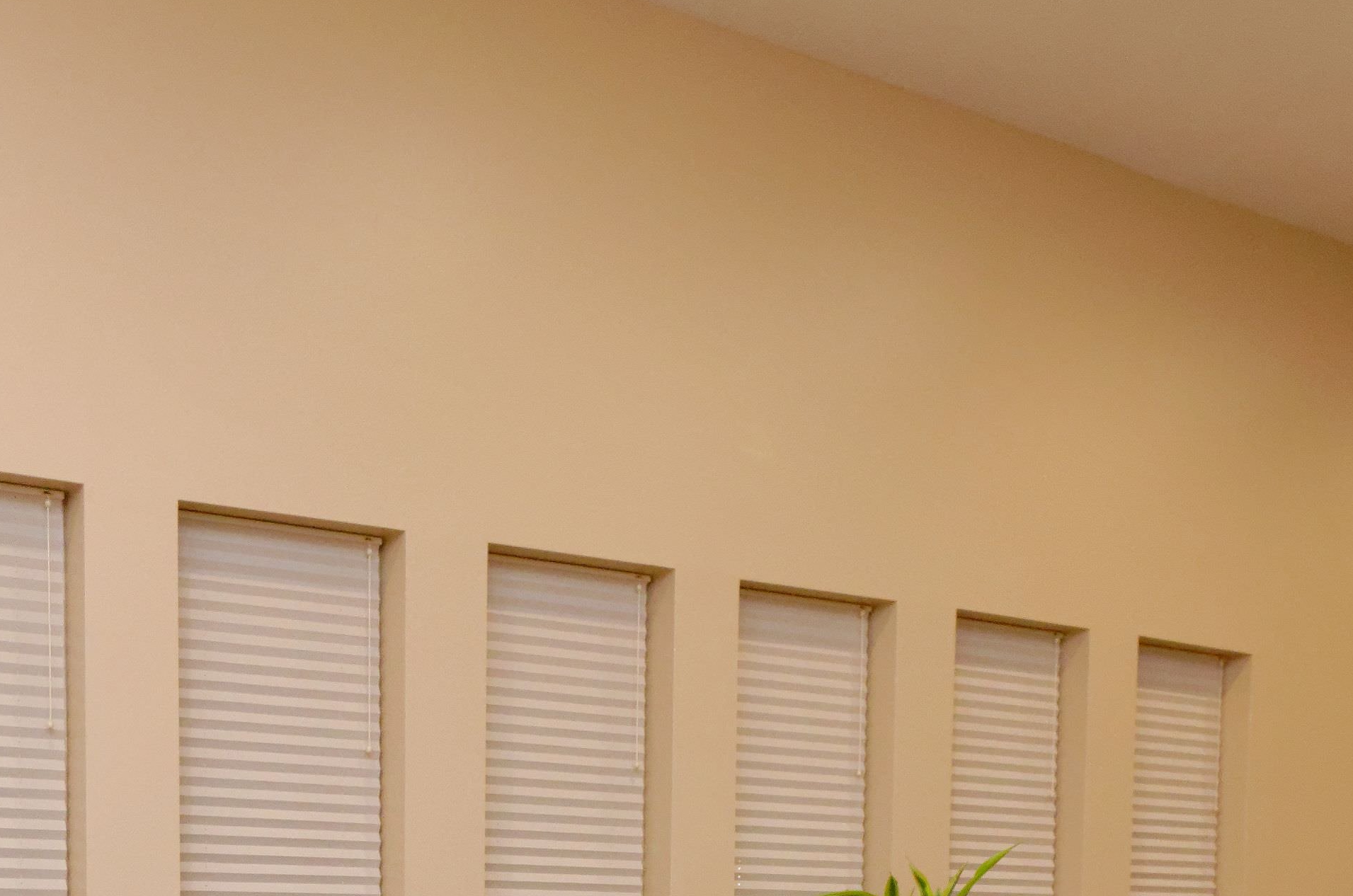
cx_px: 581
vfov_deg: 24.4
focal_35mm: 50
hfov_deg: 39.4
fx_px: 1886
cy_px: 1055
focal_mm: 13
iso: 2500
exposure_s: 1/60
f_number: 5.6
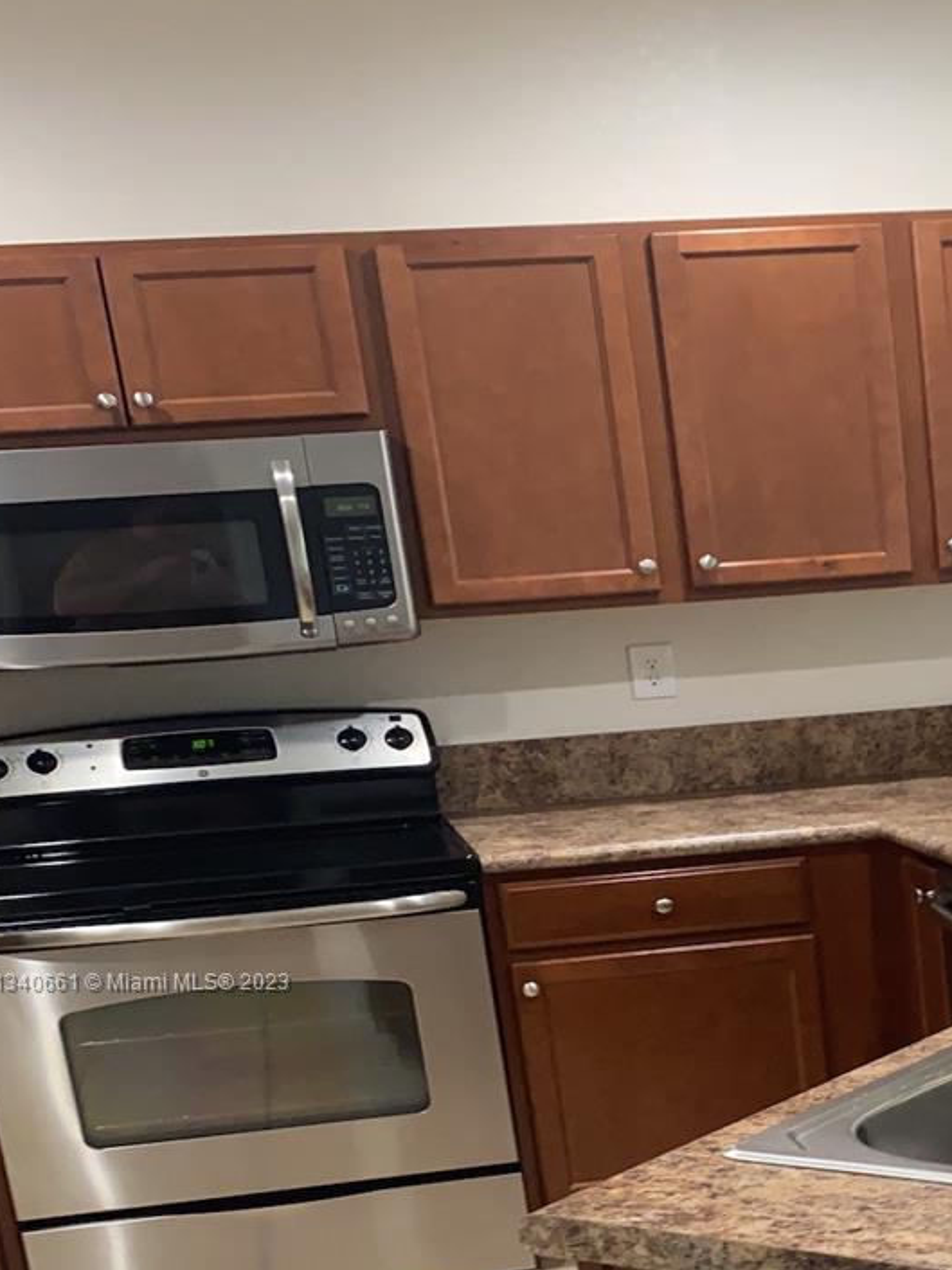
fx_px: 1871
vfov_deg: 36.4
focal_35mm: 51
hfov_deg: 27.9
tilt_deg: -15.3
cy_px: 984
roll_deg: +5.1
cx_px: 770
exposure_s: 1/41
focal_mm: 4.25
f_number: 1.8
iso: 200
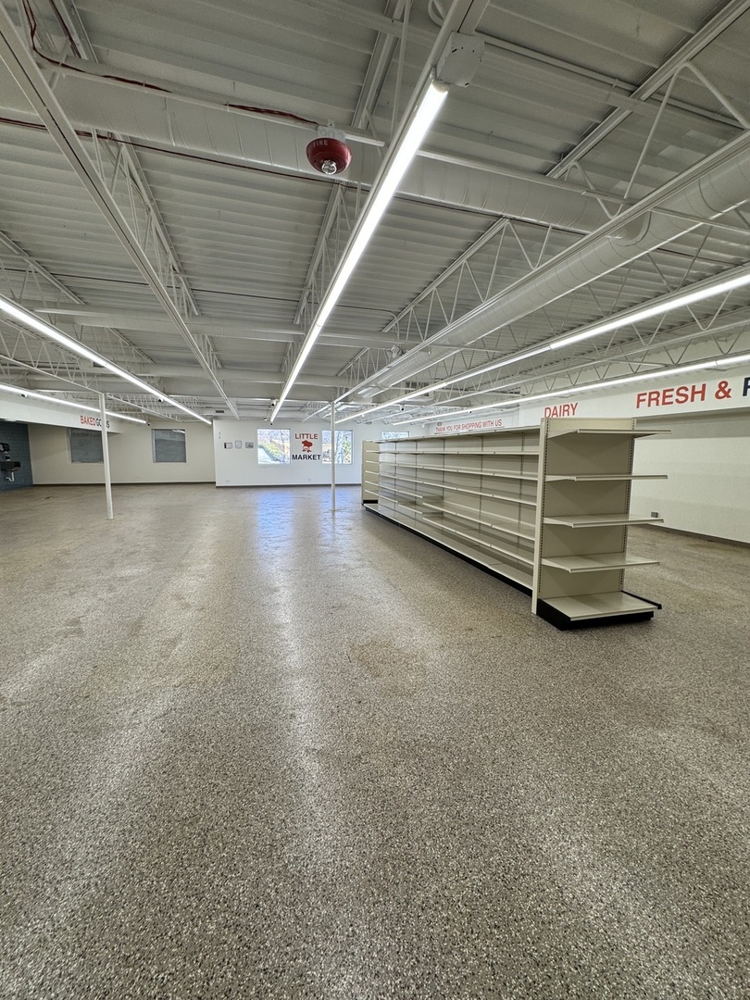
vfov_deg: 102.1
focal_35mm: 14
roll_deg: -0.3
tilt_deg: -3.9
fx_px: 404
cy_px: 500
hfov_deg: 85.7
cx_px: 375
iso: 50
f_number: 2.2
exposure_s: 1/120
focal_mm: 2.22
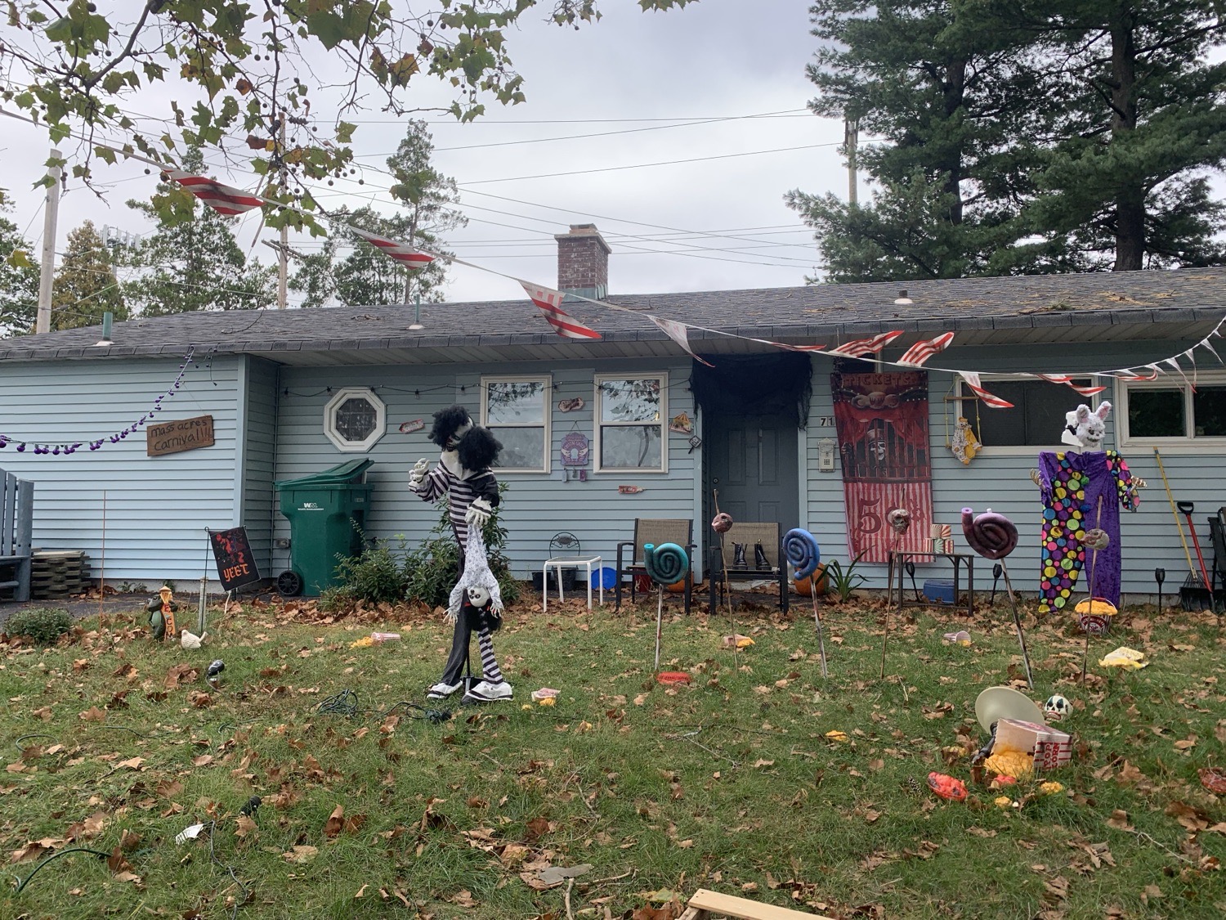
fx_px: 921
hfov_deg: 67.3
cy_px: 460
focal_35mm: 26
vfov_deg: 53.1
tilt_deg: +2.8
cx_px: 613
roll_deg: -0.2
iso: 25
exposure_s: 1/495
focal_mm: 4.25
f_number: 1.8
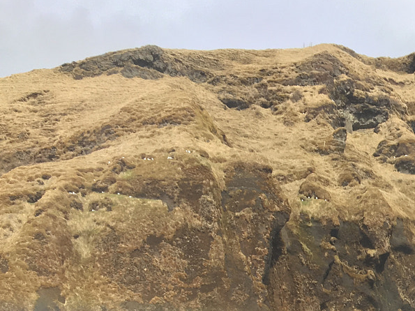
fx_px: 935
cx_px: 502
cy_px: 398
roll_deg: +3.0
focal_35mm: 78
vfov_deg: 17.7
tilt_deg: +6.3
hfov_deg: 22.9
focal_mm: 4.15
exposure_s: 1/615
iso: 25
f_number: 2.2
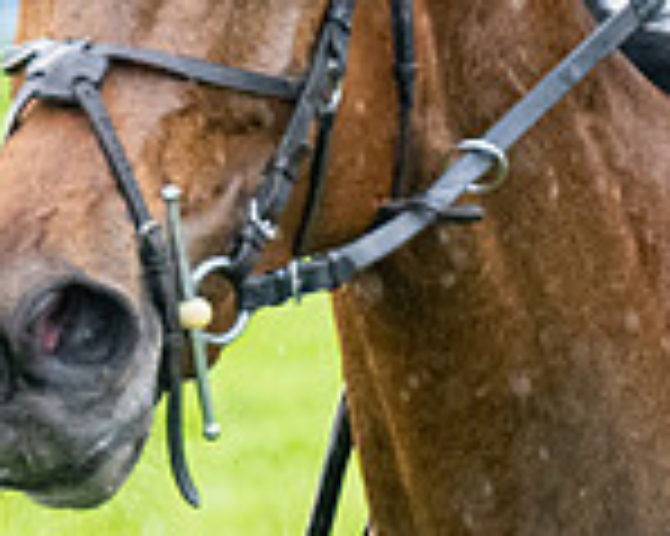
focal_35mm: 751
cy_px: -305
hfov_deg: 2.6
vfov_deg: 2.1
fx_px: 14882
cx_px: 610
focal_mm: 98
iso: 2000
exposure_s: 1/640
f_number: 4
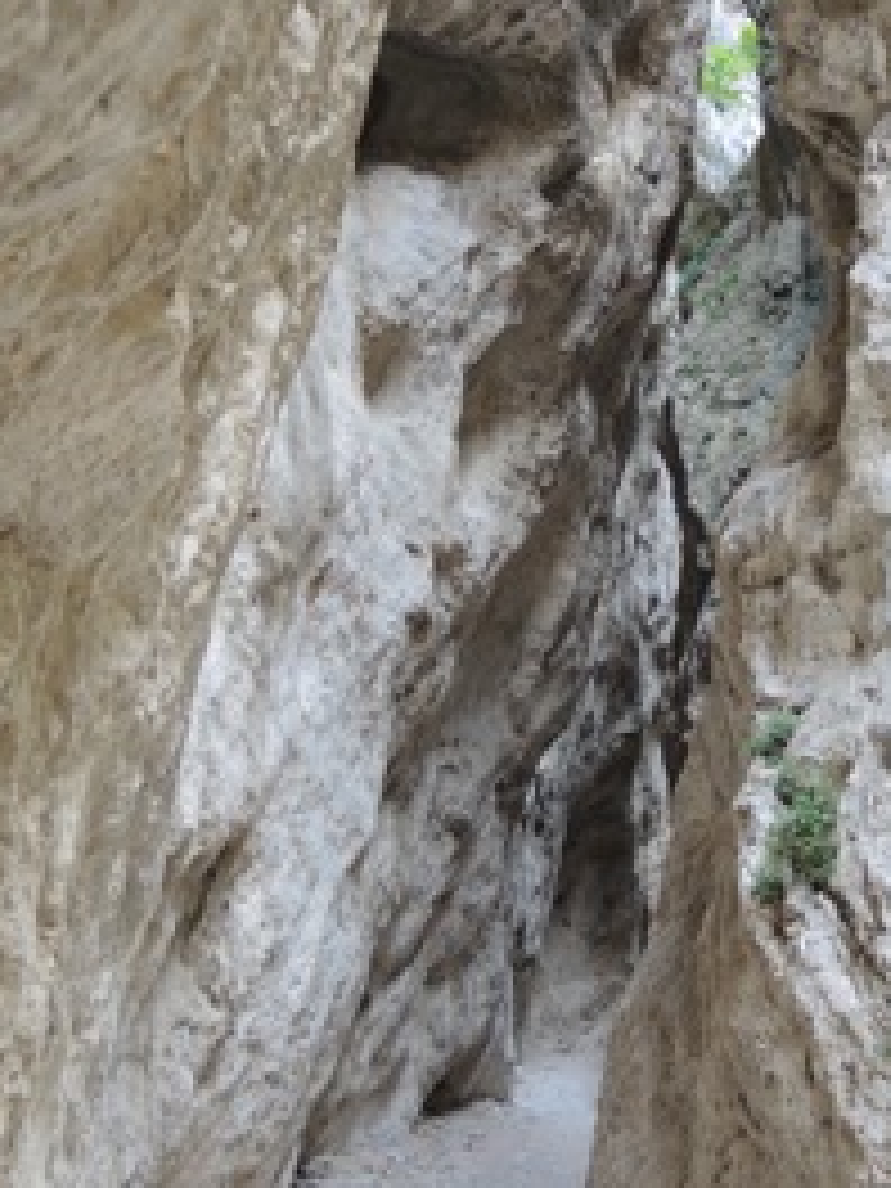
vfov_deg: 37.4
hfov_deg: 28.5
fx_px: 1750
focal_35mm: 51
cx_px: 540
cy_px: 522
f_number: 2
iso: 80
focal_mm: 6
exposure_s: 1/100
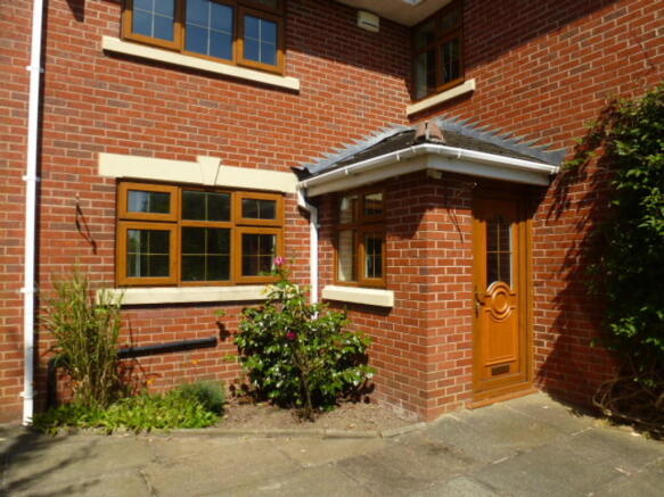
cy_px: 248
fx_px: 460
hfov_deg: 71.6
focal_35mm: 24
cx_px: 332
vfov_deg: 56.8
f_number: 4
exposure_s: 1/500
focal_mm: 4.3
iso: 100
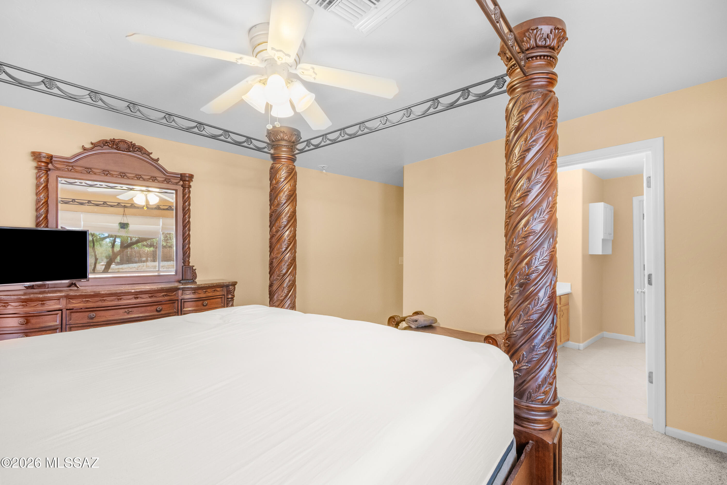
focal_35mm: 15
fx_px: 303
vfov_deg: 77.3
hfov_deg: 100.4
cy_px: 242
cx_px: 364
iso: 800
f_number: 8
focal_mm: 10
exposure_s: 1/4
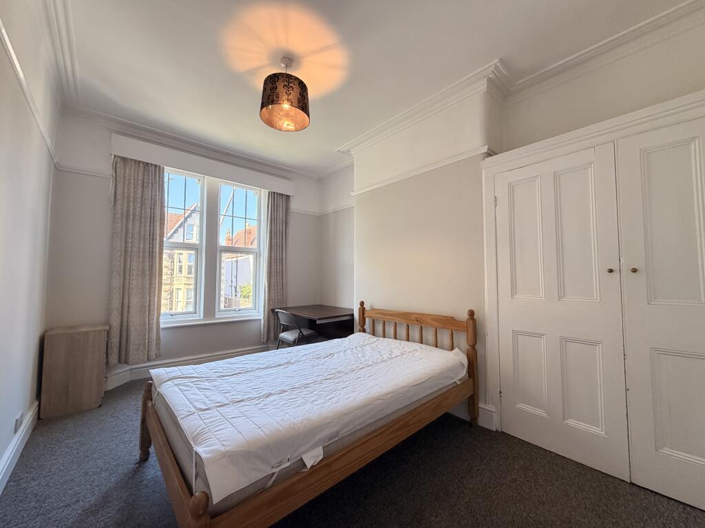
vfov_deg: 85.7
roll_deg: +0.0
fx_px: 285
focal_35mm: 14
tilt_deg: +2.9
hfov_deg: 102.1
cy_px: 264
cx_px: 352
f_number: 2.2
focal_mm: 2.22
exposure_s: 1/50
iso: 200
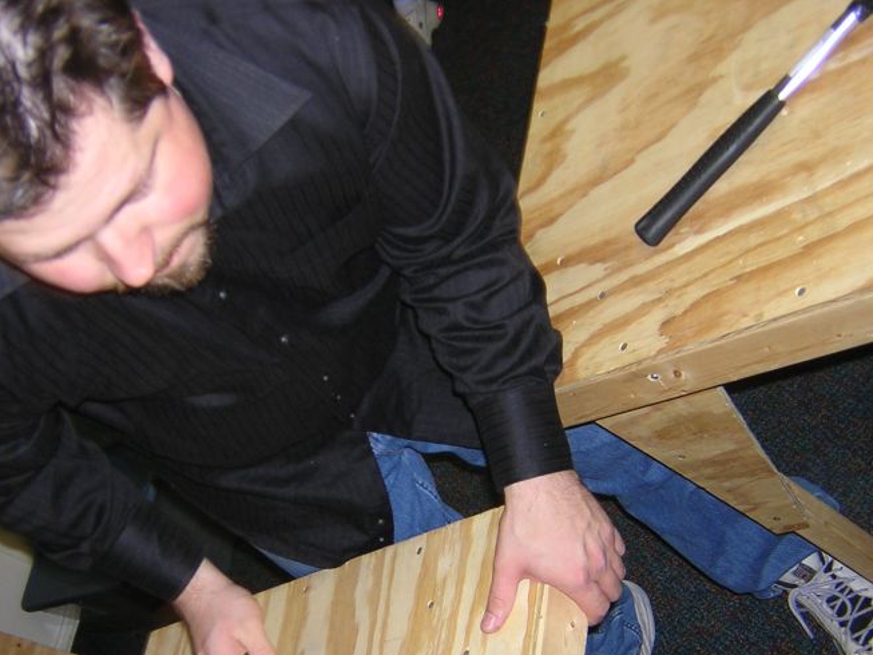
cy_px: 390
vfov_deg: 29.6
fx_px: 1236
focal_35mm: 49
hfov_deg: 38.9
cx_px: 405
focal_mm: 5.2
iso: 139
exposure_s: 1/60.1
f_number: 2.7
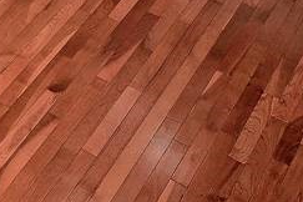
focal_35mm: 104
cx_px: -204
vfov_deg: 10.7
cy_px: -324
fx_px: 875
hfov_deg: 17.0
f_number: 4
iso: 400
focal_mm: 14
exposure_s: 1/60
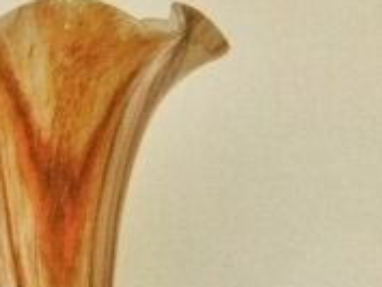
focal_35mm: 332
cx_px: -194
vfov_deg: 4.5
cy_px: 440
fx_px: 3666
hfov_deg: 5.9
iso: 400
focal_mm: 22.84
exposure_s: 1/30
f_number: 3.5
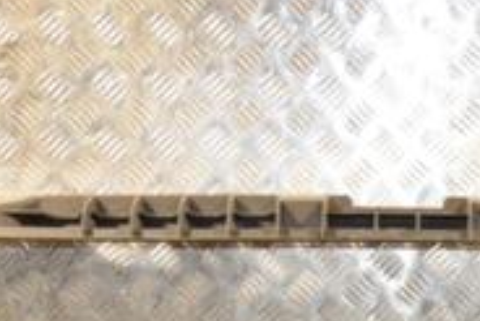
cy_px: 368
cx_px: 394
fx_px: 1828
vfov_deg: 9.9
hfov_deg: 14.9
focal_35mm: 137
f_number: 5
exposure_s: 1/125
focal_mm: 28
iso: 800
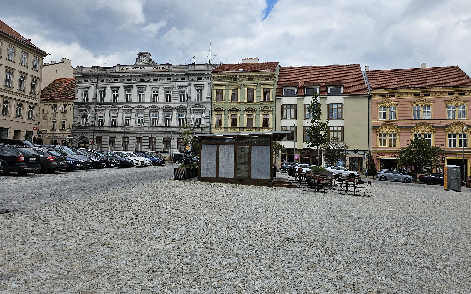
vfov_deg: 49.1
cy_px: 126
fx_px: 321
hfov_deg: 72.5
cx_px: 237
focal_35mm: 25
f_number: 1.7
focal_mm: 6.3
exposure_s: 1/1480
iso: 16
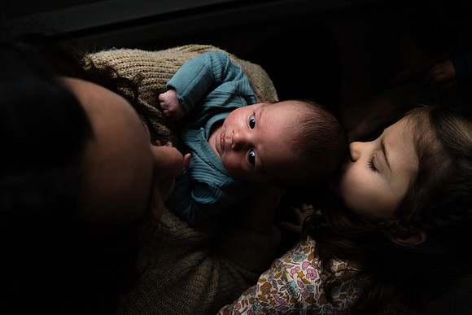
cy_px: 158
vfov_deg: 53.2
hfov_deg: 73.7
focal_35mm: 24
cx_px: 236
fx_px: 315
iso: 800
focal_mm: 24
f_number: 4
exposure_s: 1/200
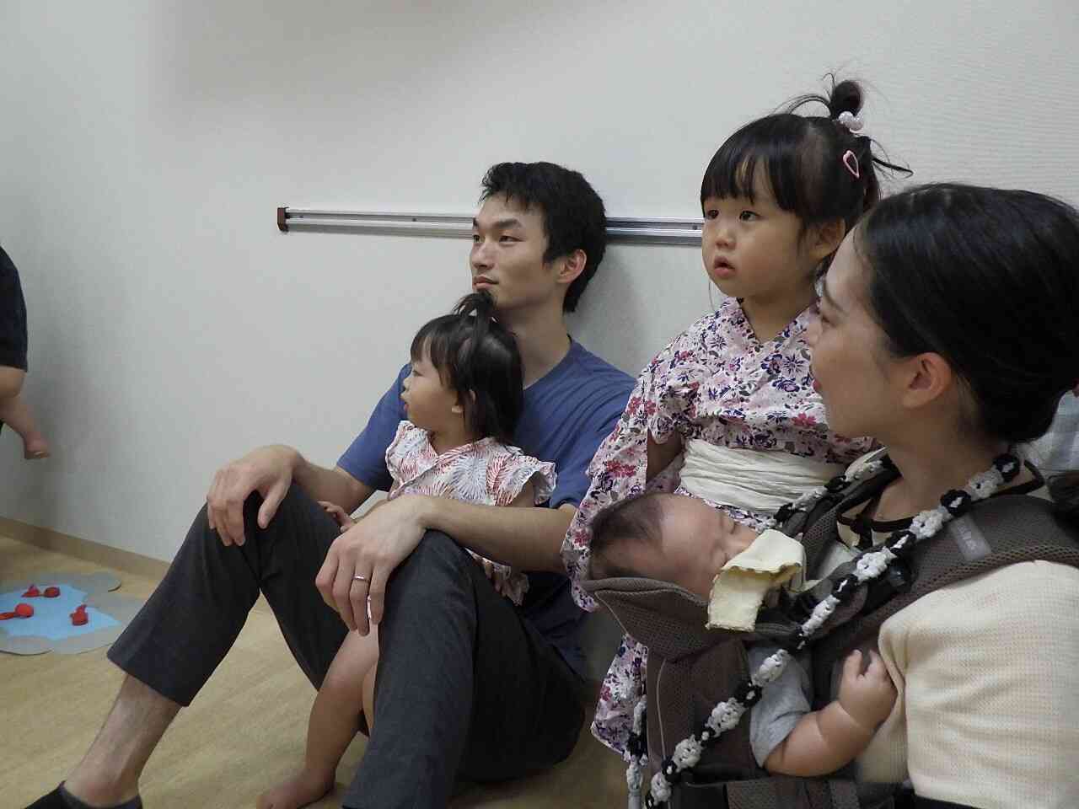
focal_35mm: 28
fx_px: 873
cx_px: 540
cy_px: 404
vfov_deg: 49.7
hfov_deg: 63.4
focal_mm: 5
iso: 320
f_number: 3.5
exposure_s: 1/60
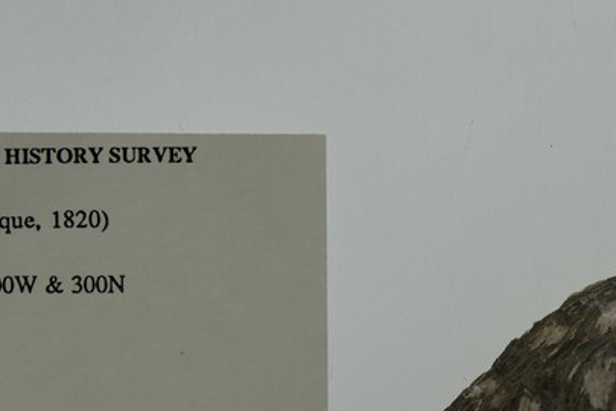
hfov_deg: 11.5
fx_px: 3046
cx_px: 461
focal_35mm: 178
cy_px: 313
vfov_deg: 7.7
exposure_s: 1/160
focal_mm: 60
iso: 100
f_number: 10
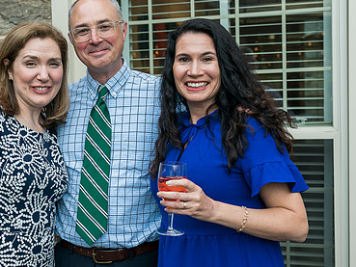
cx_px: 129
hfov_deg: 30.1
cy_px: 140
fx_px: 658
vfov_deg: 22.9
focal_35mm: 64
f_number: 4
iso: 400
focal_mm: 40
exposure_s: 1/250
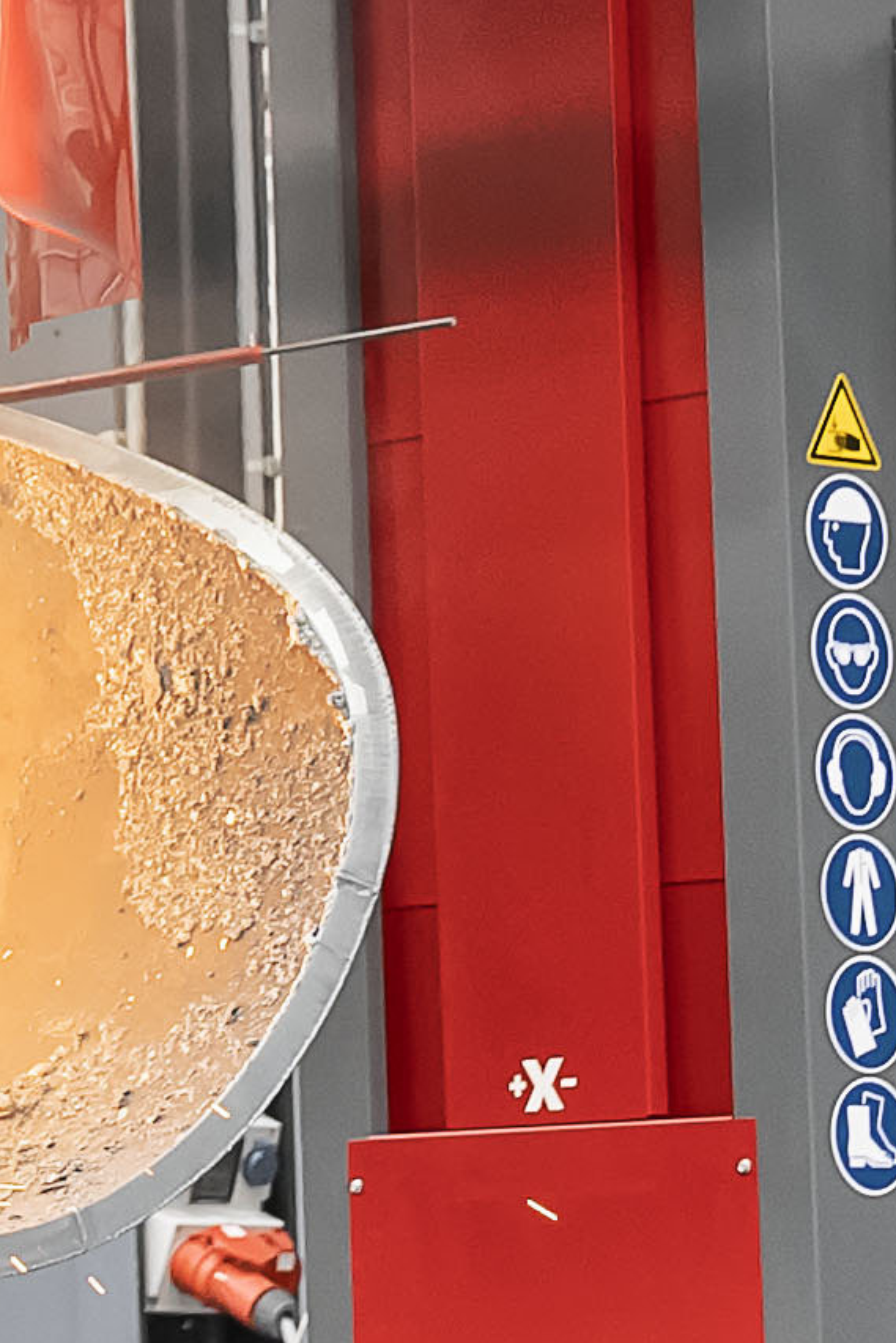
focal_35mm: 199
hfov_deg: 6.8
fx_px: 7426
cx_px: -529
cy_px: 225
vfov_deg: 10.3
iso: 2500
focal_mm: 40
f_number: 4.5
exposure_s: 1/100
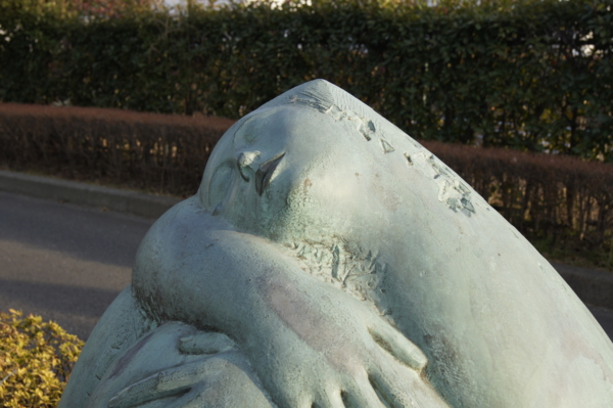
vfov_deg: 25.7
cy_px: 204
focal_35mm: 52
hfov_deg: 37.9
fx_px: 893
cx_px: 306
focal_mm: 35
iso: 200
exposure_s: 1/125
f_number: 9
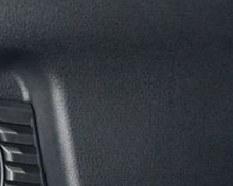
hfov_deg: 14.0
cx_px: -88
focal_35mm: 131
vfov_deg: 11.6
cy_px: 212
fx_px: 903
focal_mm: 32
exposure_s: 1/15
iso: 12800
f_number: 4
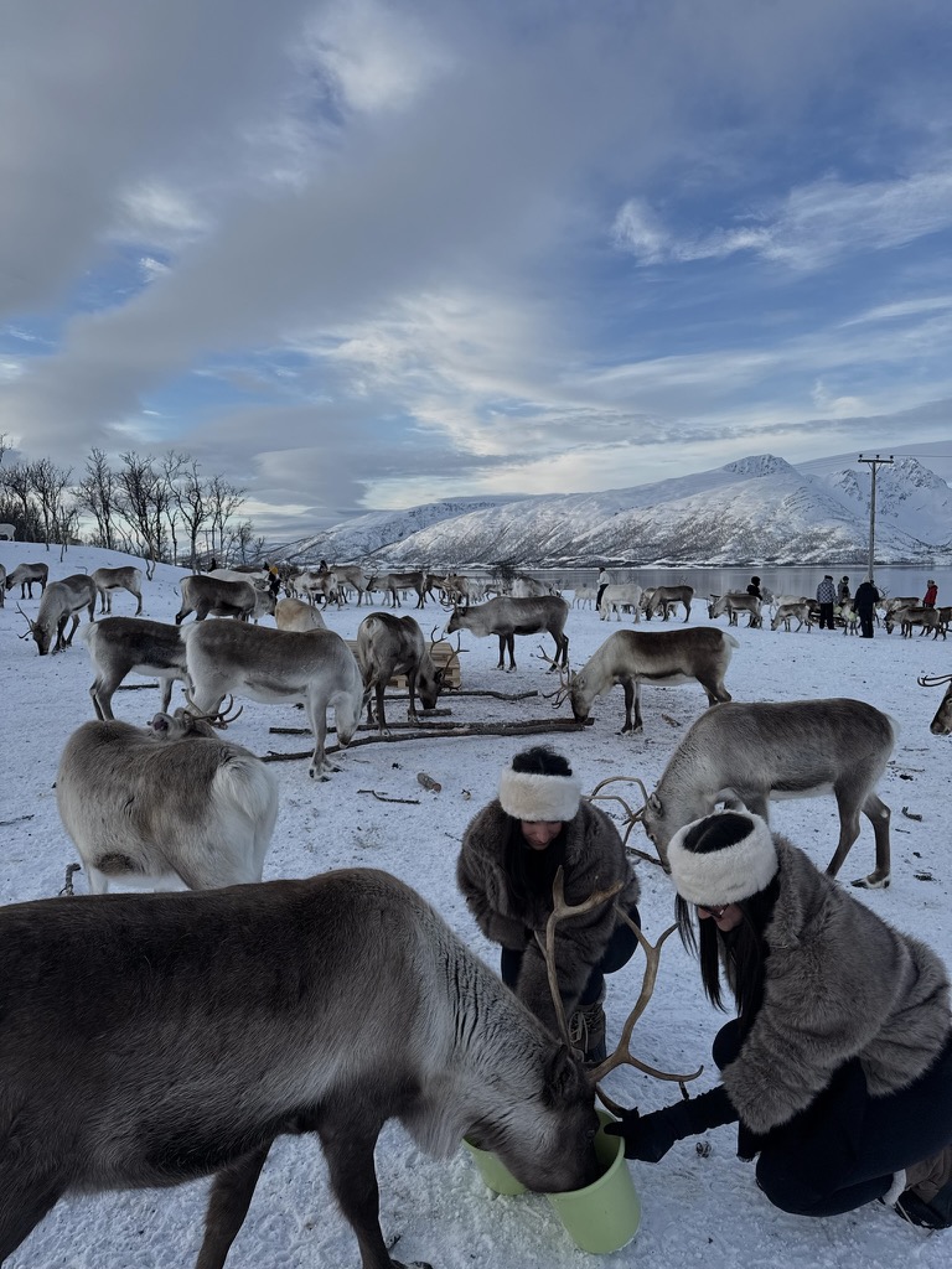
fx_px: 880
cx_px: 476
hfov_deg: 56.8
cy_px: 634
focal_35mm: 24
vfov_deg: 71.6
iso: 80
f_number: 1.78
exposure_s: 1/2445
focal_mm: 6.76
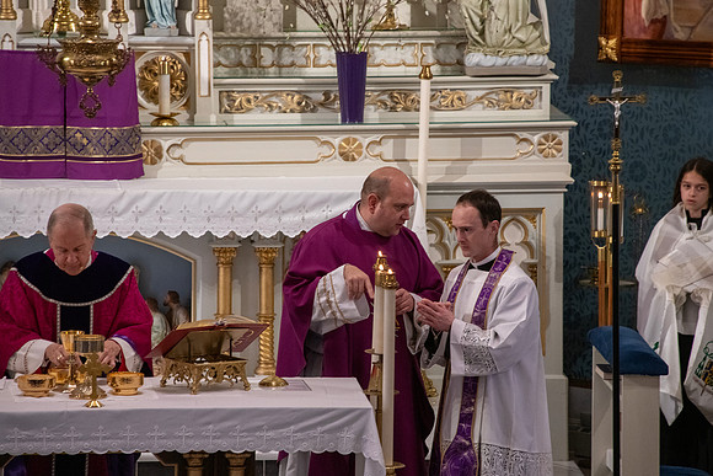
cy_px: 238
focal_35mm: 311
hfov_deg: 6.6
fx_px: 6152
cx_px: 356
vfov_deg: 4.4
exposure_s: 1/100
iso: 4000
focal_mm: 300
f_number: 9
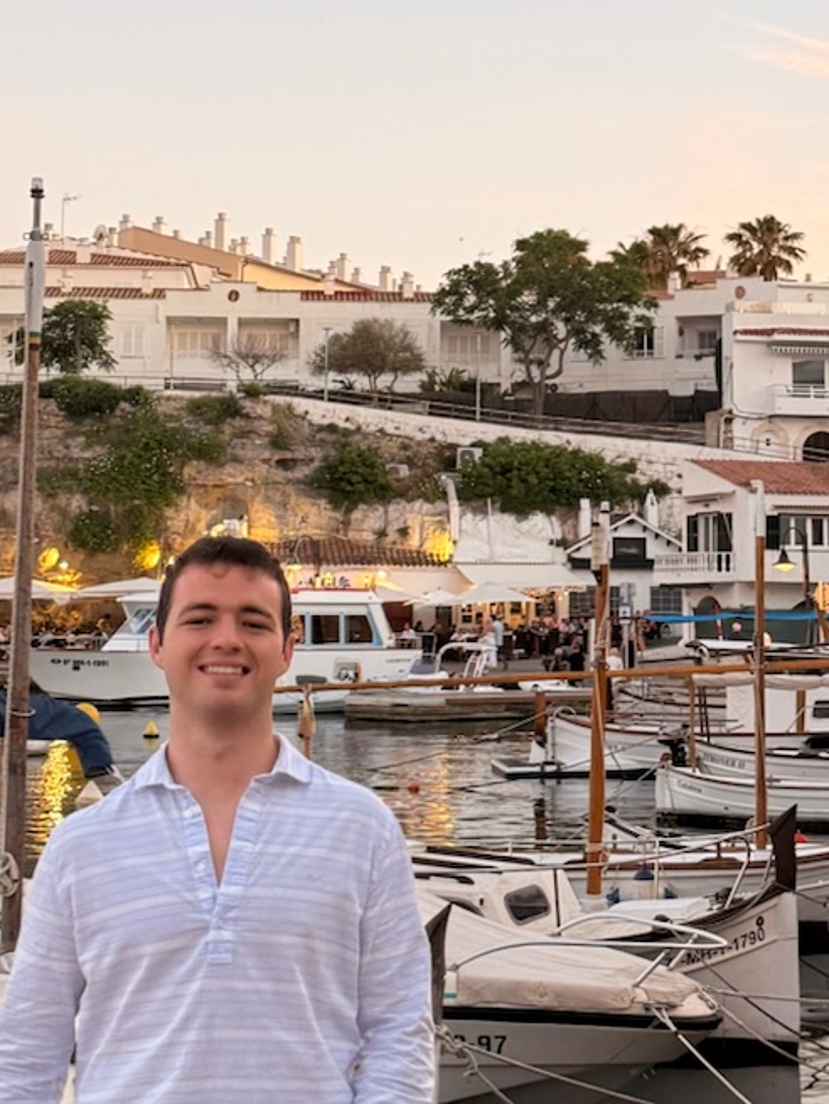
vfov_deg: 25.7
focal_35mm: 75
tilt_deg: +4.8
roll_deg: +0.1
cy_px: 308
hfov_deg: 19.7
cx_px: 462
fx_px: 2393
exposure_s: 1/121
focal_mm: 6.76
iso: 125
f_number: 1.78
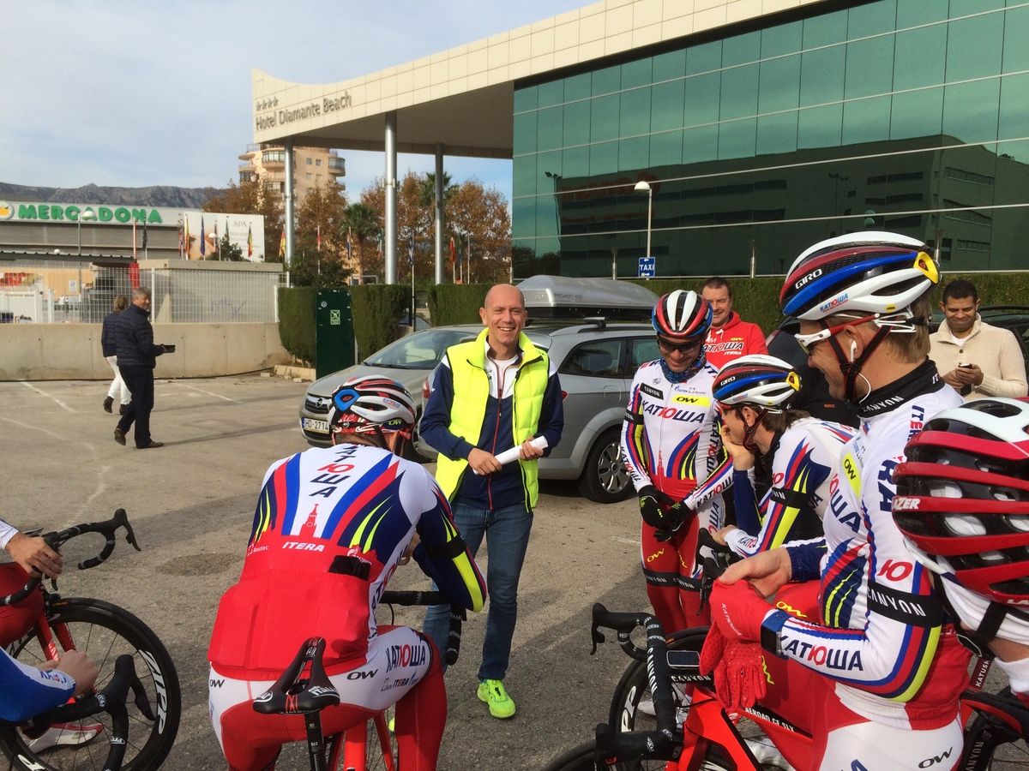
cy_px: 386
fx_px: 862
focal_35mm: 29
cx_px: 514
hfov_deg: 61.7
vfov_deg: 48.2
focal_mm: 4.15
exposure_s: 1/1580
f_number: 2.2
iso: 32
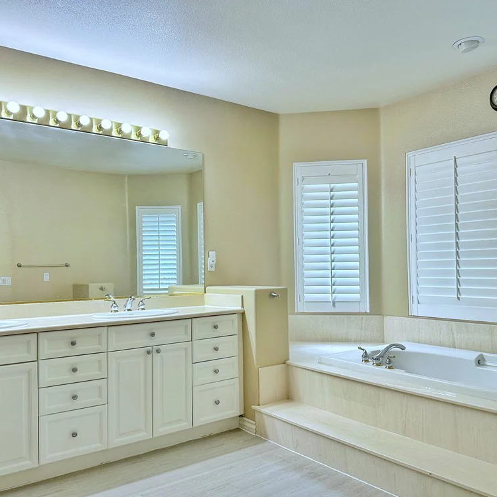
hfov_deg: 55.6
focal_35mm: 29
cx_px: 262
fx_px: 471
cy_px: 252
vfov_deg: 55.6
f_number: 1.78
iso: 80
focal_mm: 6.86
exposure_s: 1/351
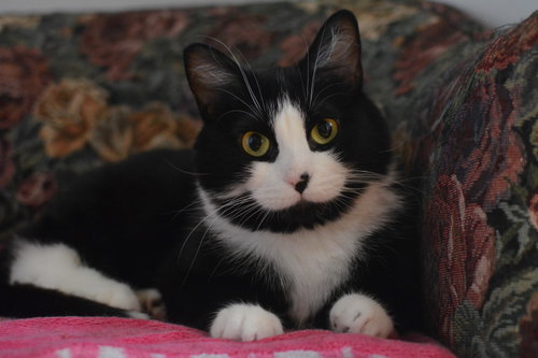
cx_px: 269
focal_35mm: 52
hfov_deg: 37.9
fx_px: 784
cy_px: 179
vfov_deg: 25.7
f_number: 3.2
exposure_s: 1/50
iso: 3200
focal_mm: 35
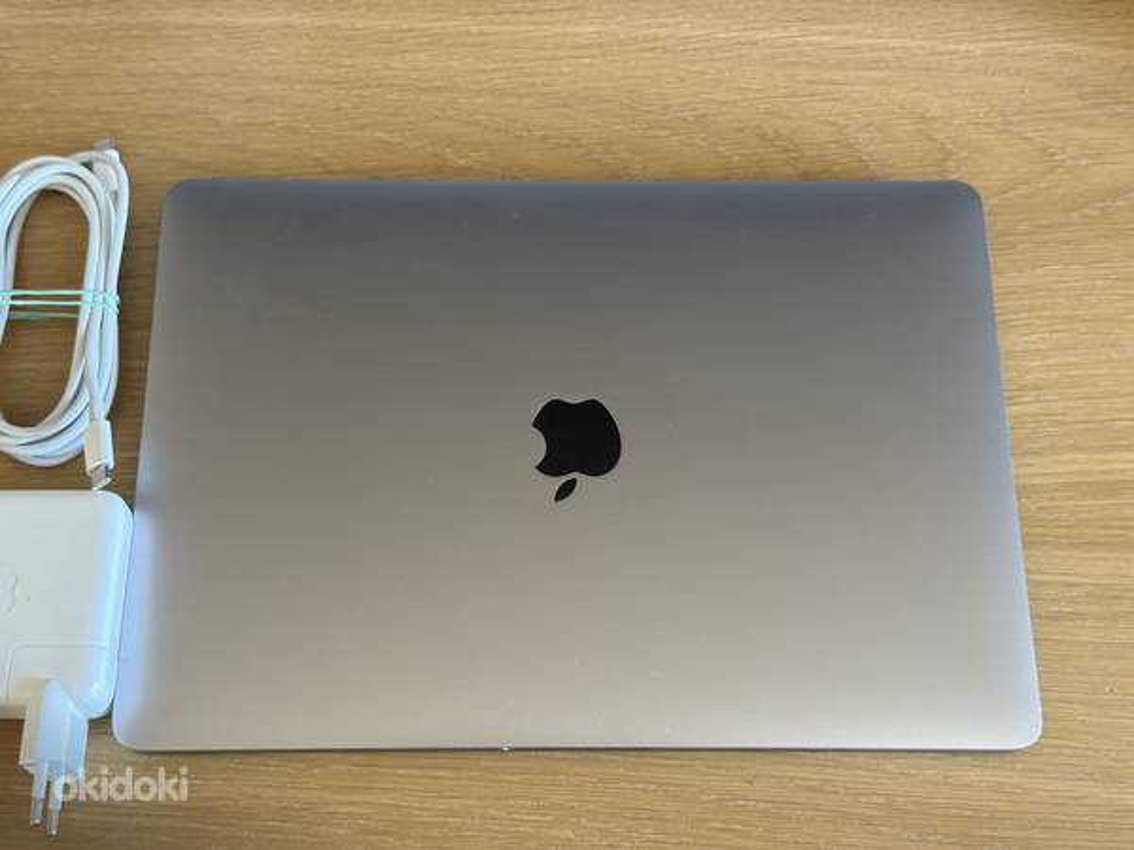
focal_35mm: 48
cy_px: 425
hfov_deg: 39.7
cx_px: 567
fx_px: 1572
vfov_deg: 30.3
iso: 160
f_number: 1.78
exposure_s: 1/60
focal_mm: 6.76
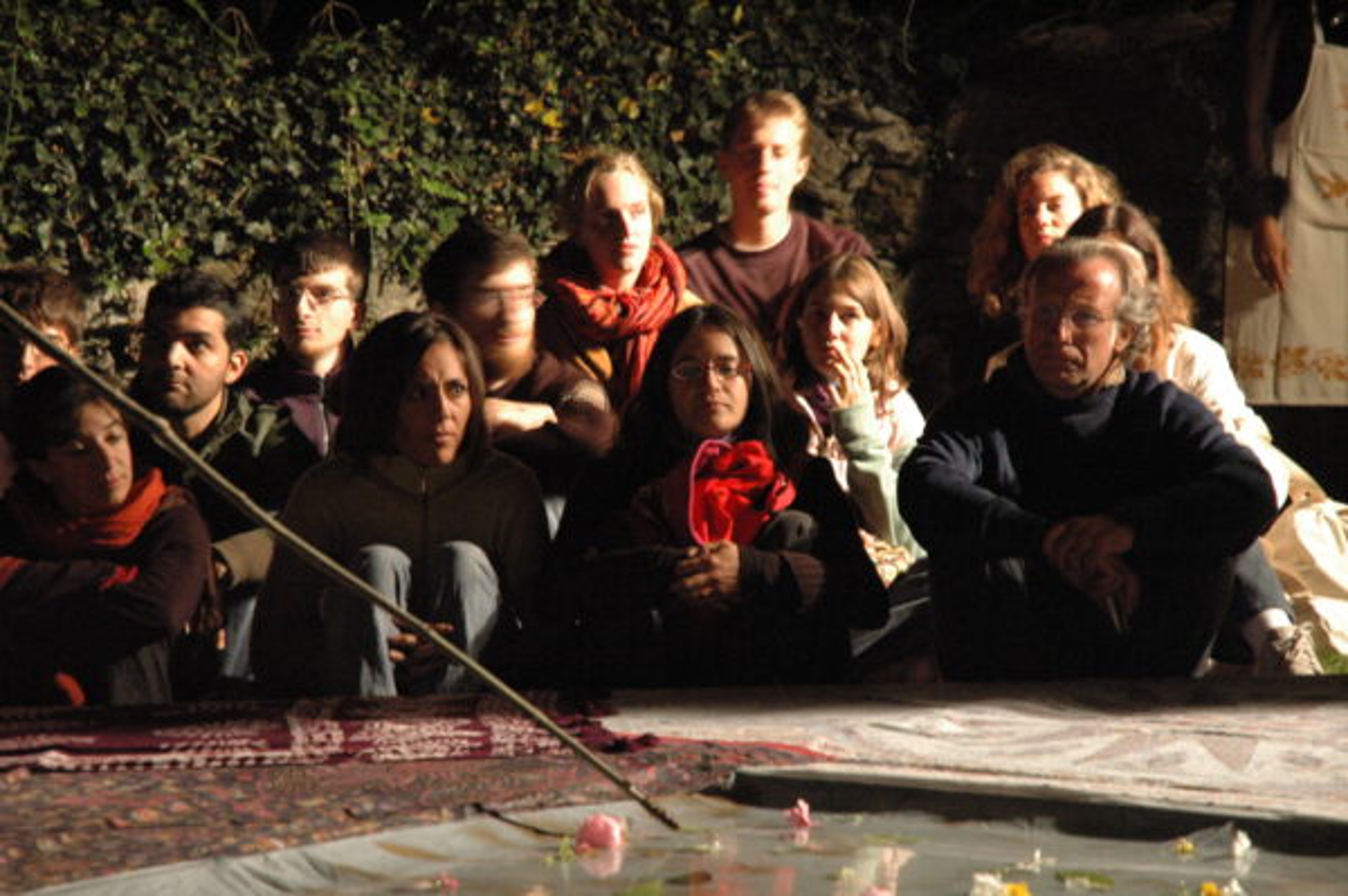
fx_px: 3928
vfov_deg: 13.0
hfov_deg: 19.5
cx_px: 674
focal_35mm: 105
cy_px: 448
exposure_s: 1/13
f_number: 4.5
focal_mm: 70
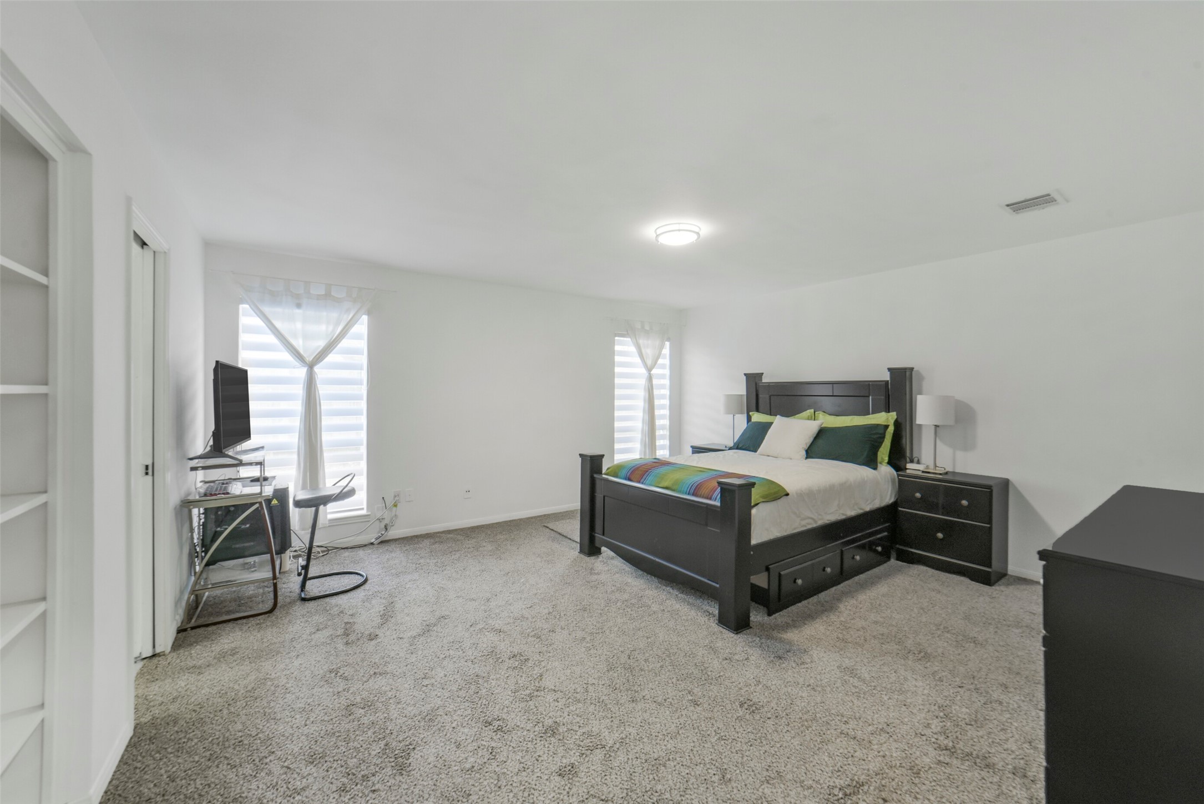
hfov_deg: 104.2
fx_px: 468
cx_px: 602
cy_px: 402
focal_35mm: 14
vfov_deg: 81.2
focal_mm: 14
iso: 500
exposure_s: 1/10
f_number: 11
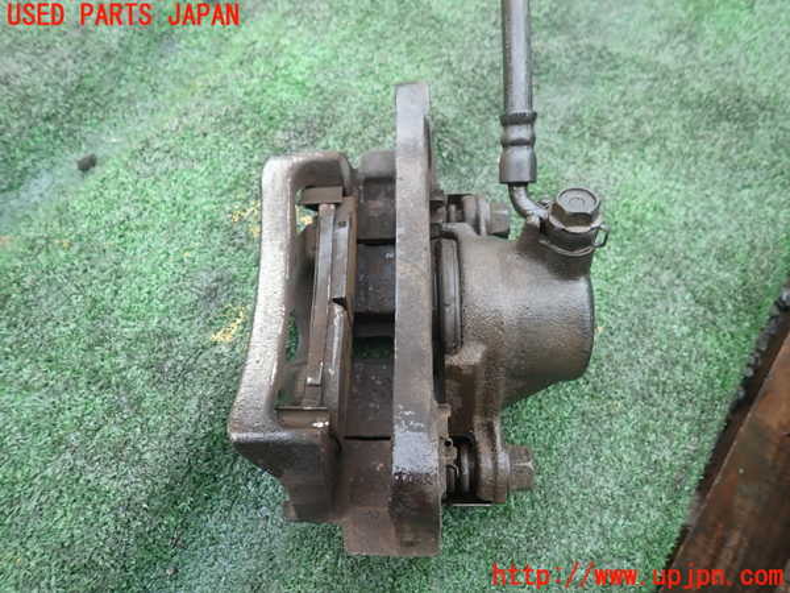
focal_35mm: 25
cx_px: 395
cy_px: 296
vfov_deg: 54.9
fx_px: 571
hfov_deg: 69.4
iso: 100
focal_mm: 4.5
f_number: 2
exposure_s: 1/100
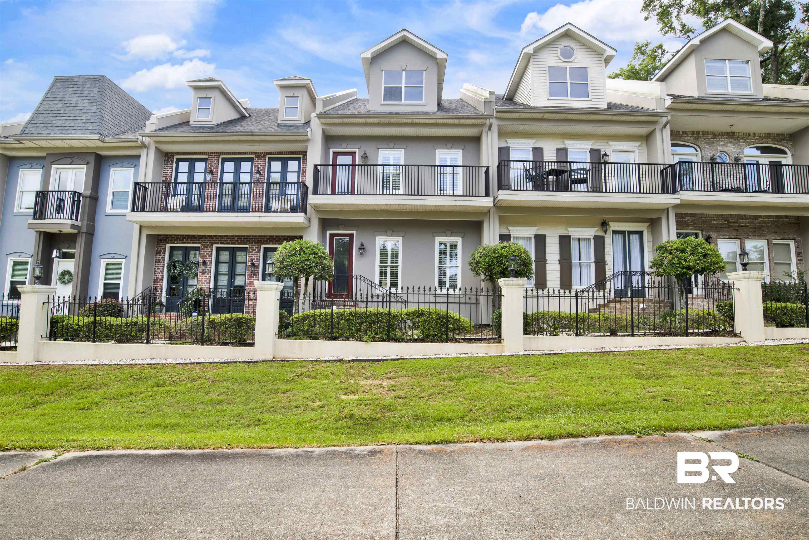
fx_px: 404
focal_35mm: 18
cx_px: 404
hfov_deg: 90.0
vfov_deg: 67.4
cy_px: 270
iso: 200
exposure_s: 1/125
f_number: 11
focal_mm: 18
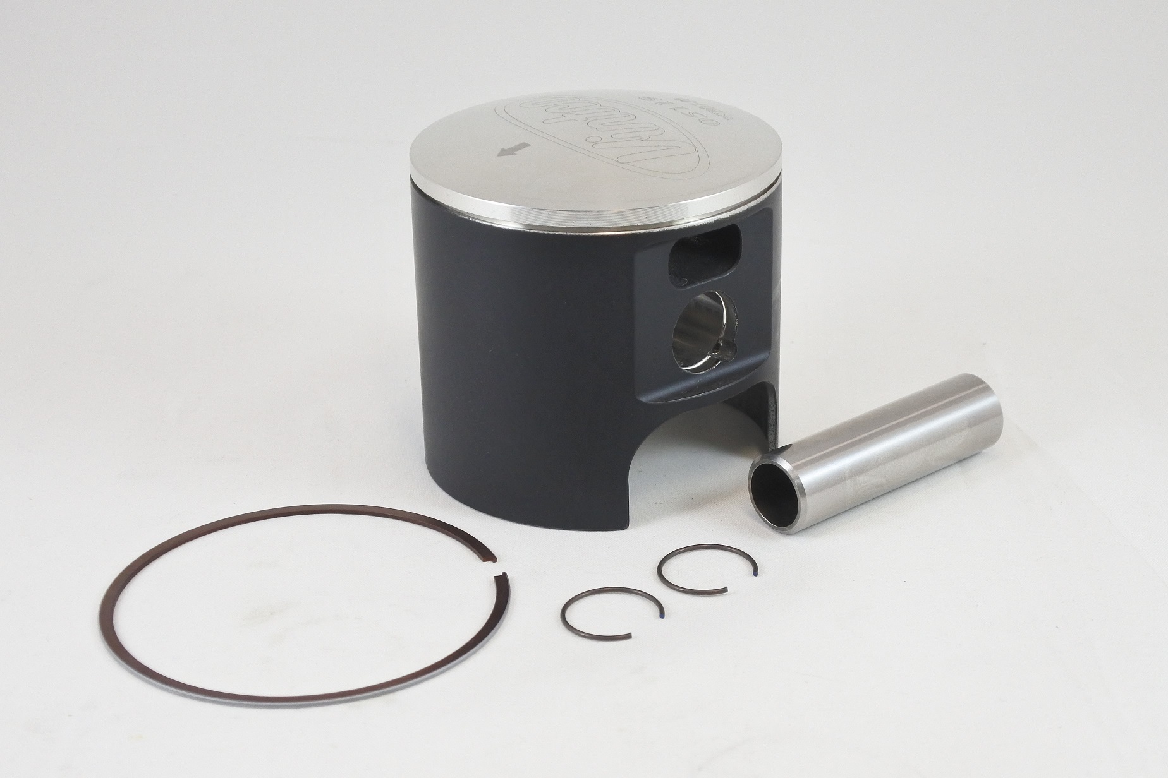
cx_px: 584
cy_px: 389
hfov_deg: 40.3
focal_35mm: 49
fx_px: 1590
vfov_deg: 27.5
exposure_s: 1/125
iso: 500
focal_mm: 18.4
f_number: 4.5
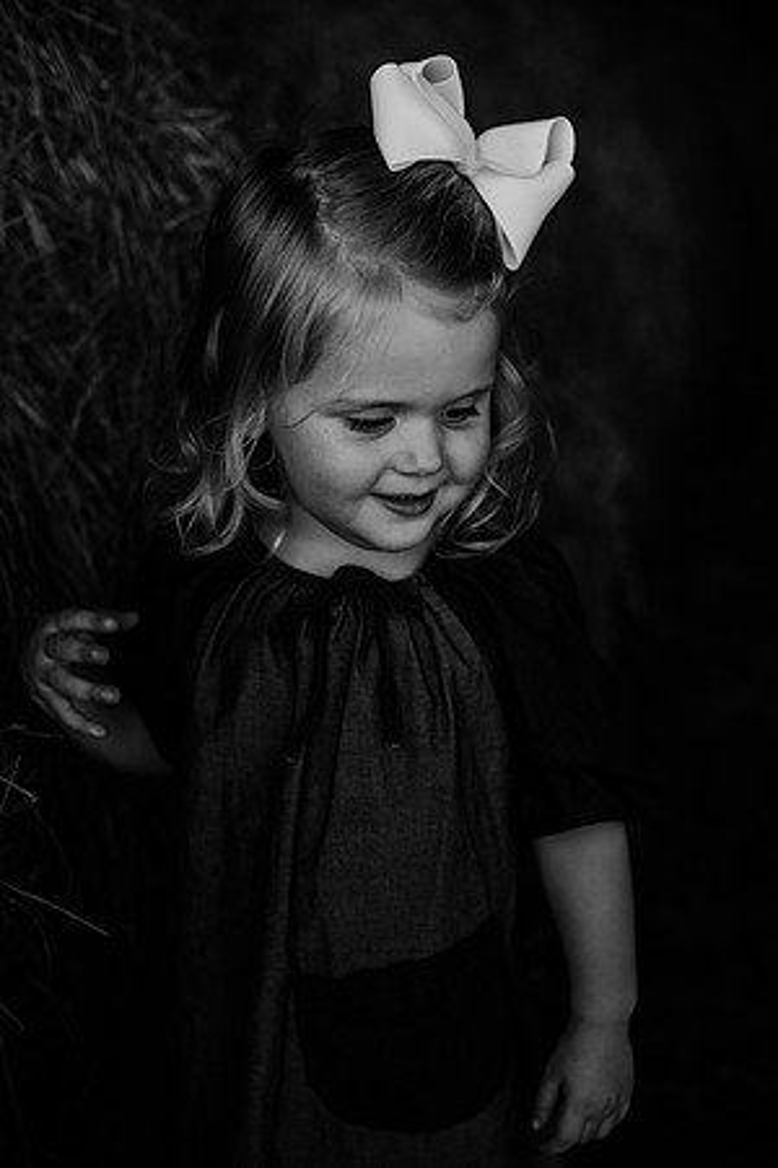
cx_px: 389
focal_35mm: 50
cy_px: 584
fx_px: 1621
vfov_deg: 39.6
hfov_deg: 27.0
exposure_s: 1/800
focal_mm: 50
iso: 200
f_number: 2.8
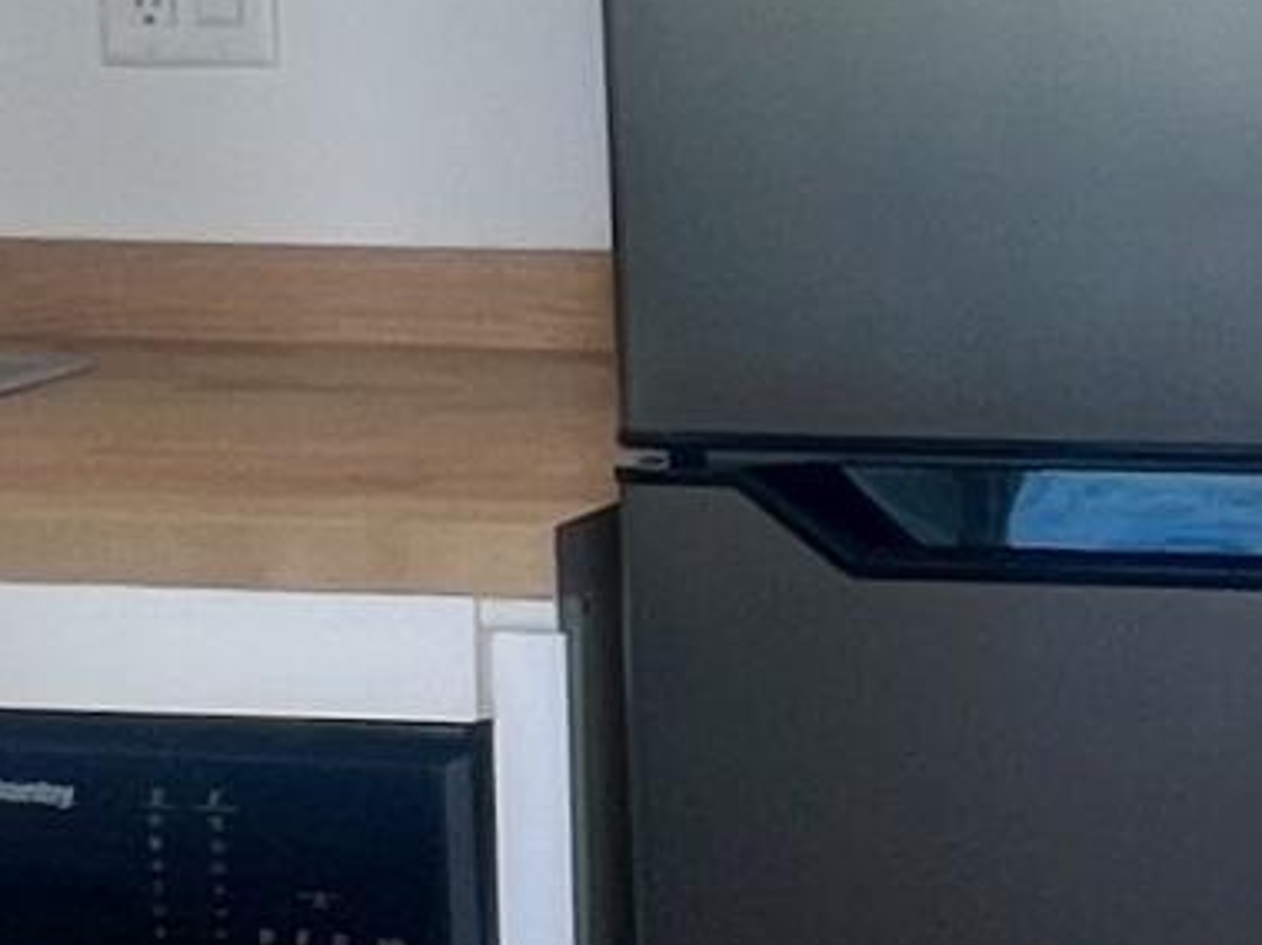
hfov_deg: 17.6
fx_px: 3754
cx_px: 1738
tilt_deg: -9.6
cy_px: 476
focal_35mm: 103
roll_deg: +1.8
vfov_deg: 14.4
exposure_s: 1/169
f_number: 1.8
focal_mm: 1.57
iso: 32
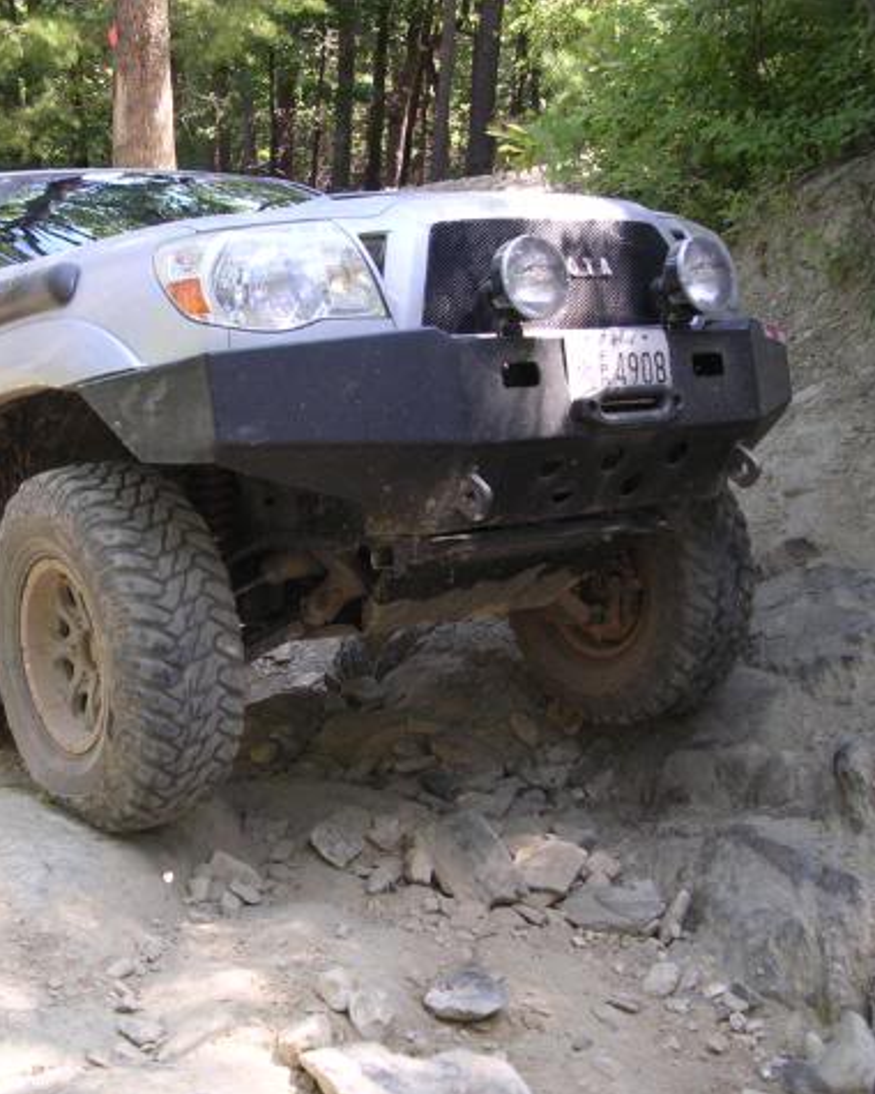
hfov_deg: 29.7
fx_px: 1619
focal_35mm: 50
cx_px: 214
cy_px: 550
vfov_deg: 37.3
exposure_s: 1/89.2
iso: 100
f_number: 2.8
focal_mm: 5.8
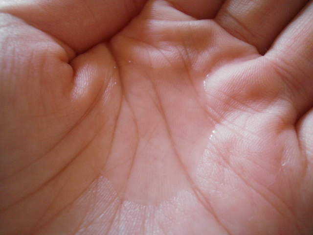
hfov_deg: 58.4
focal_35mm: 31
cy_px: 118
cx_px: 156
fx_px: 280
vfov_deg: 45.4
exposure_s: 1/25
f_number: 2.9
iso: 400
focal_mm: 5.45
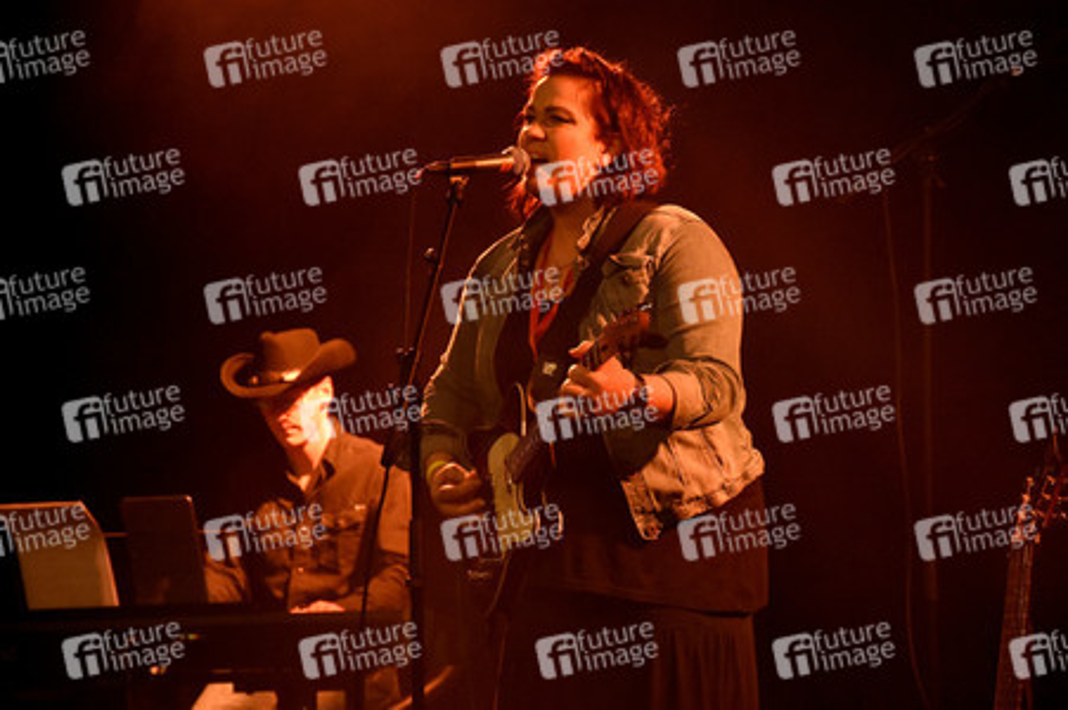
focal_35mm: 158
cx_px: 534
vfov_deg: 8.7
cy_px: 355
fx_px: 4669
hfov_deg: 13.0
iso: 5000
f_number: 6.3
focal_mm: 105
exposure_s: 1/160
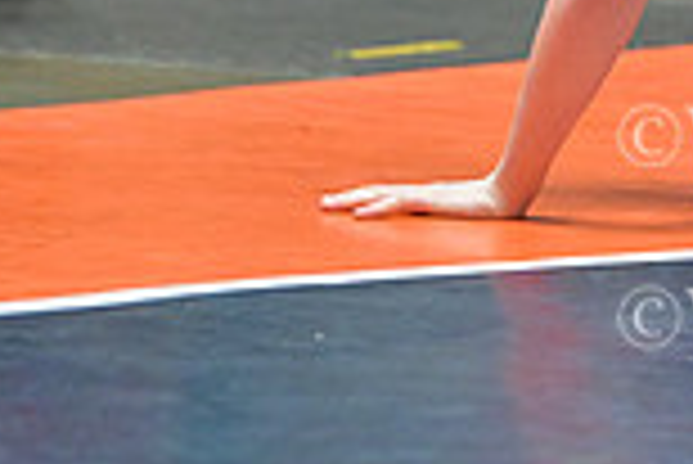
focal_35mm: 528
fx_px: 10173
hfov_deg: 3.9
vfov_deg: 2.6
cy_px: -318
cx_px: 1269
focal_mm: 140
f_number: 2.8
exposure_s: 1/800
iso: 6400
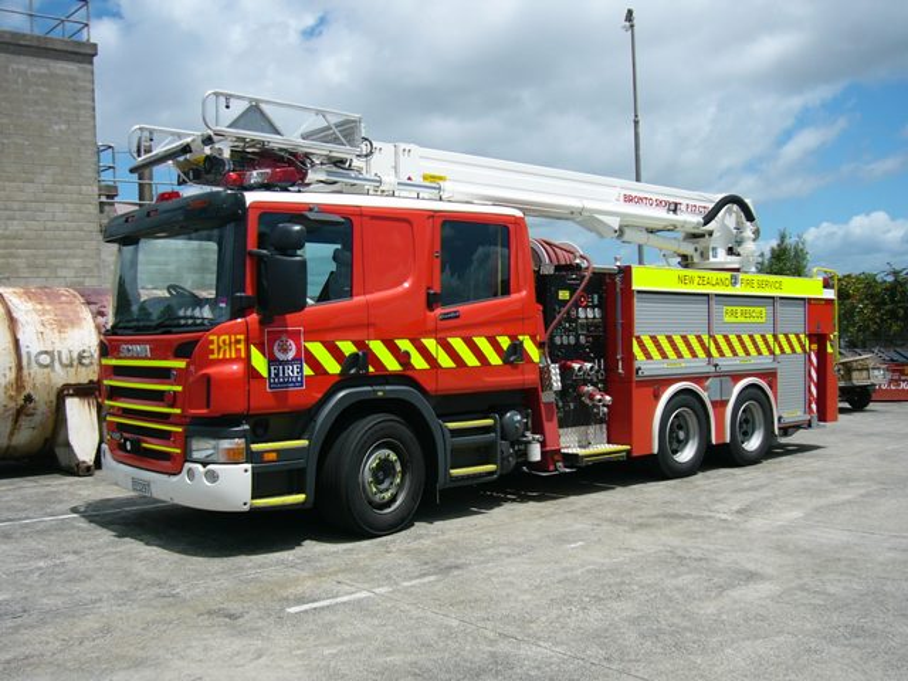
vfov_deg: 40.7
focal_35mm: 35
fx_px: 918
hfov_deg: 52.6
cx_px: 454
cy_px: 340
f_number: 8
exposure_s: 1/250
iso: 50
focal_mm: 5.8
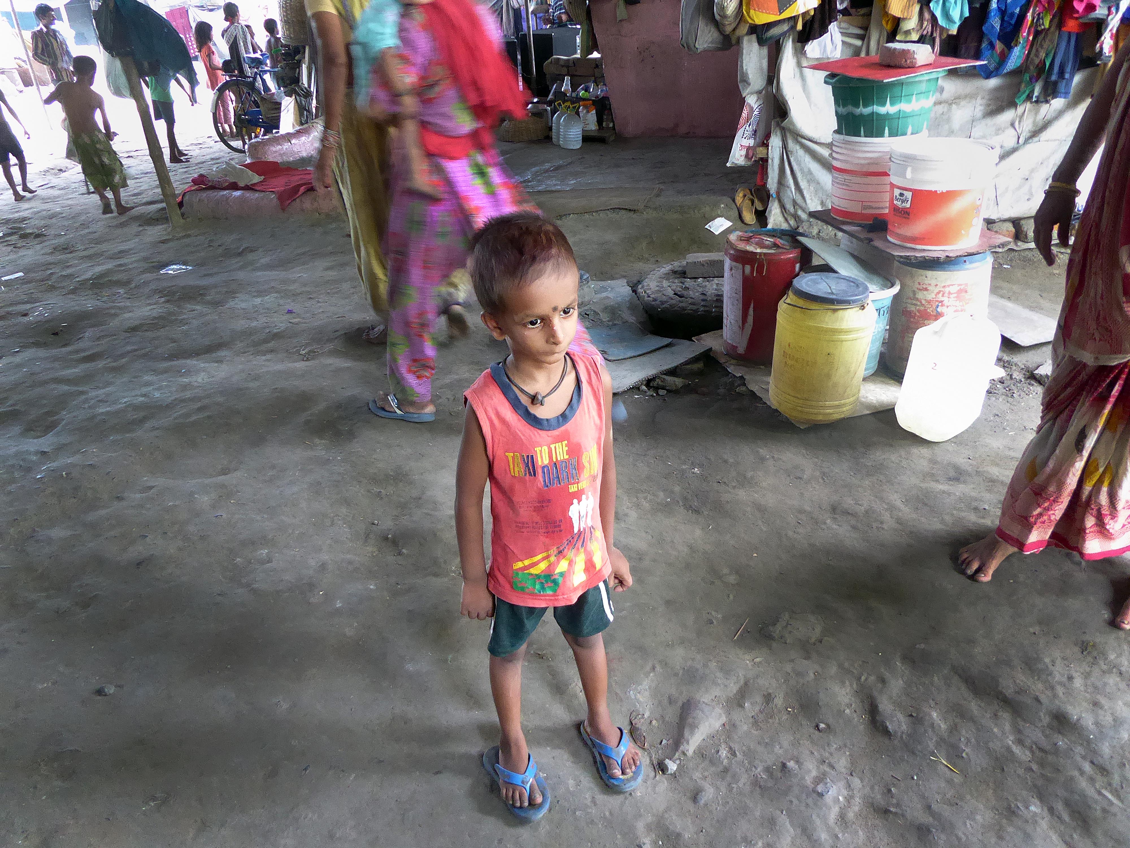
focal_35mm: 24
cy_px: 424
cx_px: 565
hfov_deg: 71.6
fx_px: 783
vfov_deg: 56.8
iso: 800
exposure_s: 1/40
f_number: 3.3
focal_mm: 4.3
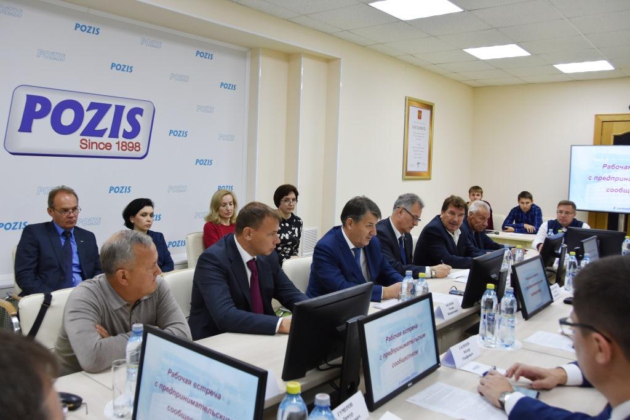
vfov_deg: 43.6
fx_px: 525
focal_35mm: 30
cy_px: 210
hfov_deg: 61.9
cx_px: 315
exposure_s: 1/100
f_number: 5
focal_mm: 20
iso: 800
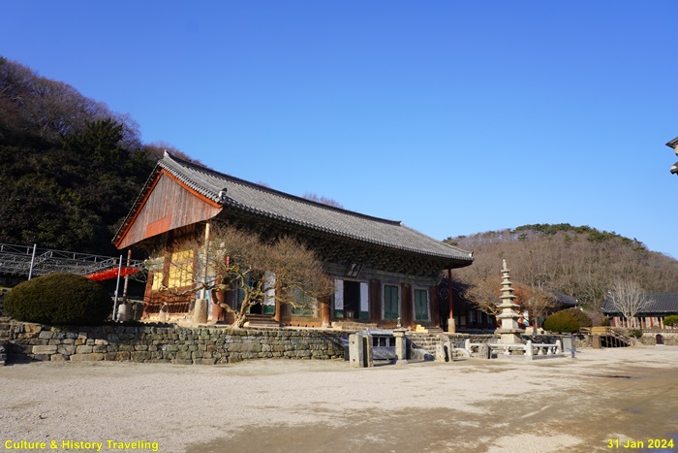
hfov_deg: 73.7
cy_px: 226
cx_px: 339
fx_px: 452
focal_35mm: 24
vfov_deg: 53.2
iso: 100
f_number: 10
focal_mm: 16
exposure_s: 1/160
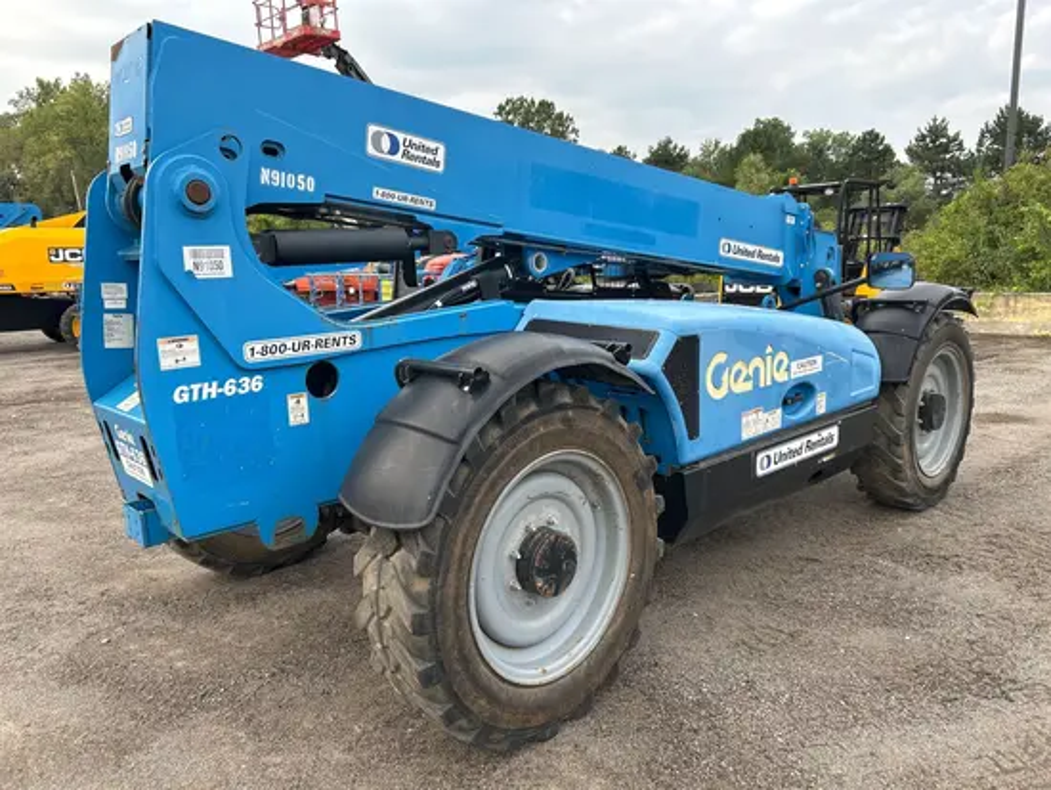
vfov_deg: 53.1
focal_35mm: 26
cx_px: 526
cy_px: 395
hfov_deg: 67.3
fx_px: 790
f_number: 1.5
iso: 50
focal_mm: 5.7
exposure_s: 1/575
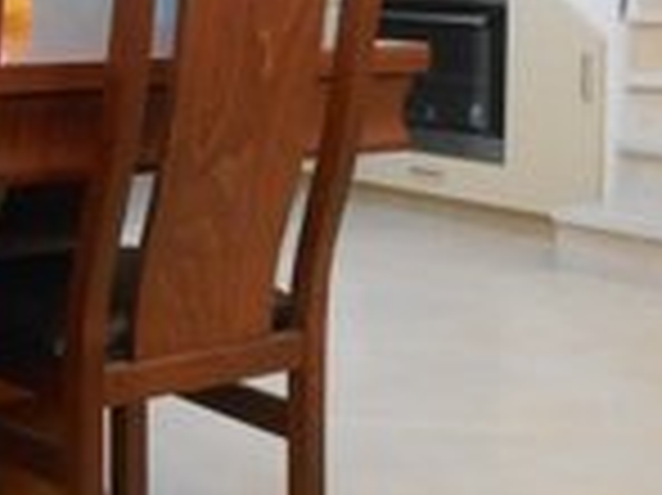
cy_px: 14
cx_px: -41
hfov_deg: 22.0
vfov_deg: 17.0
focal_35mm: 85
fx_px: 1624
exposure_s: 1/30
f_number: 3.5
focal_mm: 4.6
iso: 400
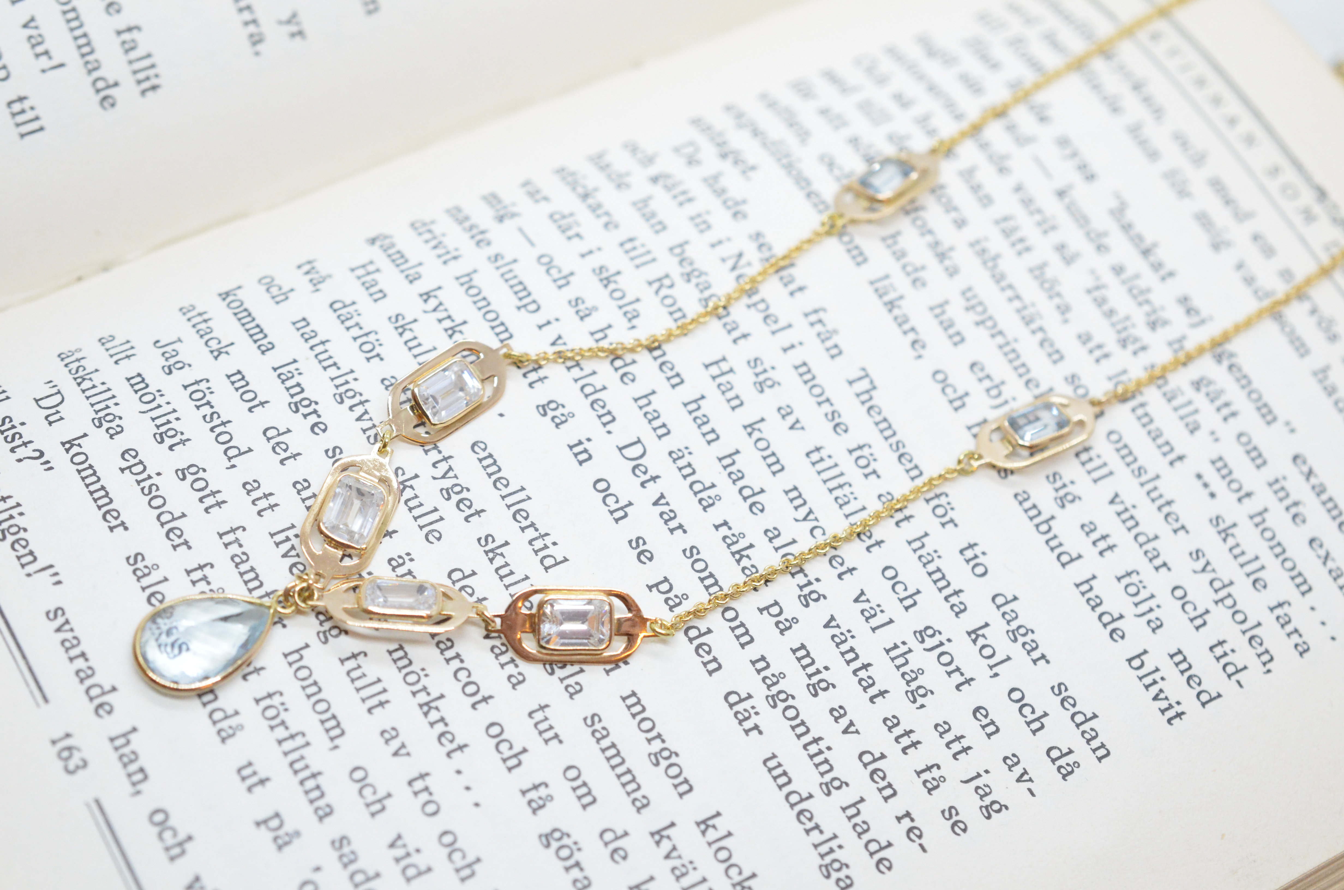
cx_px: 672
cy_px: 445
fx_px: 2235
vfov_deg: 22.5
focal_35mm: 60
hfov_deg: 33.5
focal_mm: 40
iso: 4000
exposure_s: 1/1000
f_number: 6.3
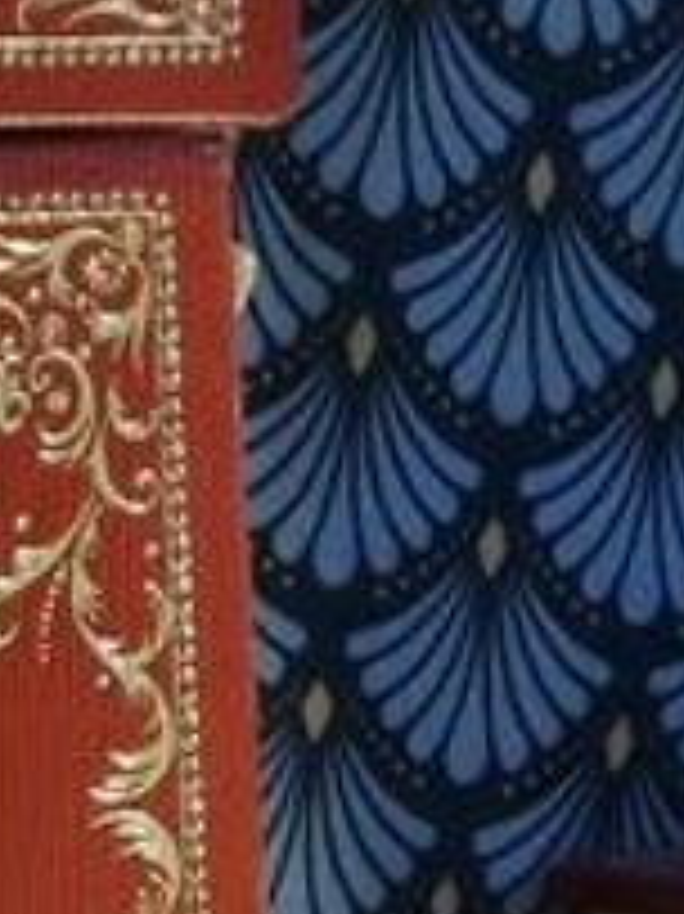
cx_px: 162
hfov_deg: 8.7
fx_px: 4510
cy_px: 1321
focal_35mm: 171
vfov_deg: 11.2
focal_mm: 5.4
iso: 1000
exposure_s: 1/25
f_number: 1.8
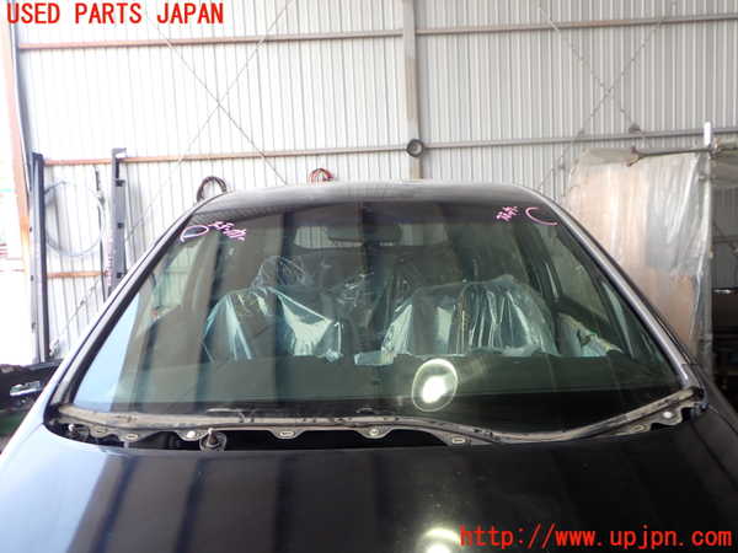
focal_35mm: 30
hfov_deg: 60.0
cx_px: 369
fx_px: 640
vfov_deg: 46.8
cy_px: 276
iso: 125
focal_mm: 5.4
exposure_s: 1/125
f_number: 2.3
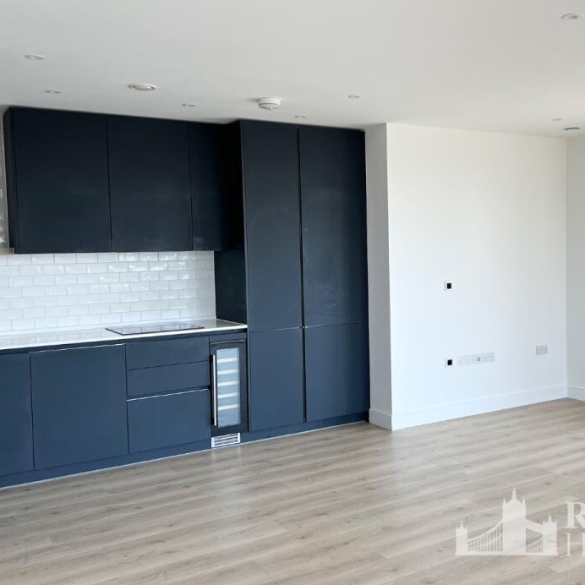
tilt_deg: -2.0
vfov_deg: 48.4
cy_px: 278
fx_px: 650
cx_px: 356
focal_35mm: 34
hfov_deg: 48.1
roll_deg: +1.0
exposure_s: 1/357
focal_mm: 5.7
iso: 50
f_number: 1.5
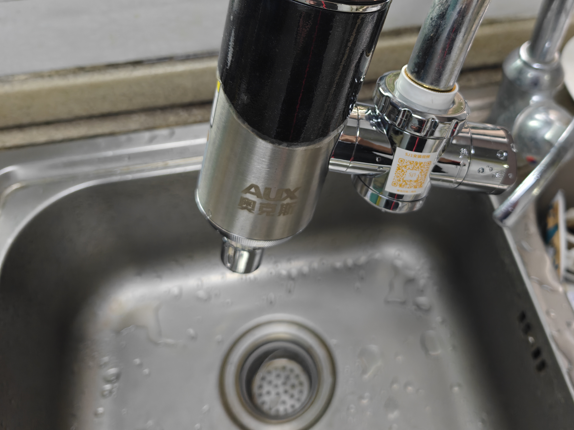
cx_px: 332
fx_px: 564
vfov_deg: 40.8
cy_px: 116
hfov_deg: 53.7
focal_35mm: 34
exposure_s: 1/100
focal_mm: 6.06
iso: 640
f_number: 1.6
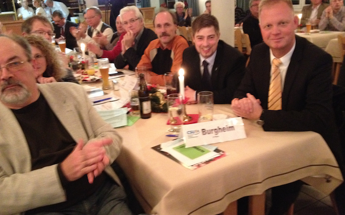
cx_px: 172
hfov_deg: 51.5
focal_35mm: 38
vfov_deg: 33.5
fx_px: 357
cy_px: 119
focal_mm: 4.28
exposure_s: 1/15
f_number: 2.4
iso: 640
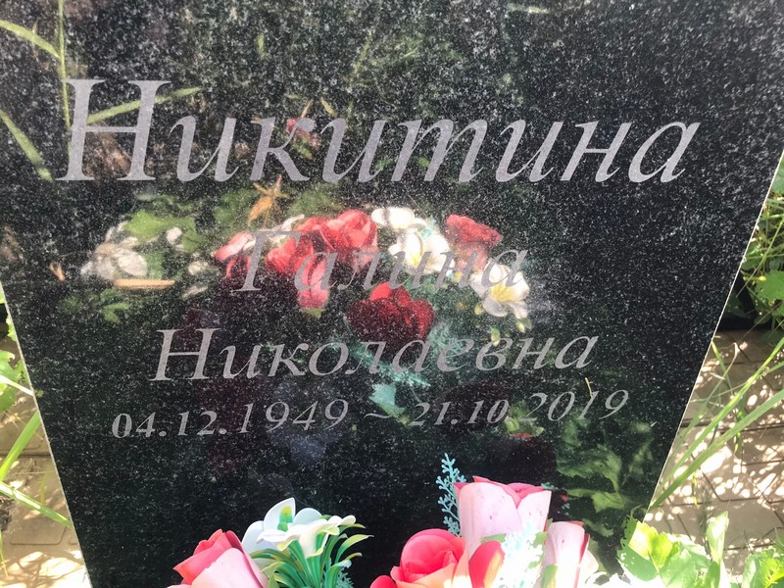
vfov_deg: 49.7
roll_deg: -3.3
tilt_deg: -31.3
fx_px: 634
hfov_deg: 63.4
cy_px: 294
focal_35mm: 28
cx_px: 392
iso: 25
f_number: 1.8
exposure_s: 1/95
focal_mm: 3.99
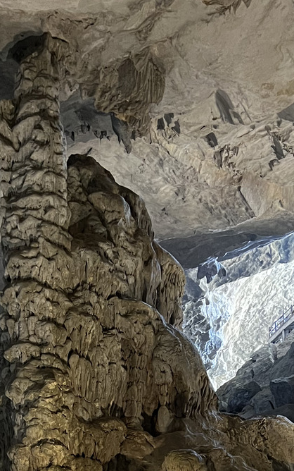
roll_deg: +0.8
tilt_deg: +8.7
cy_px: 555
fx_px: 845
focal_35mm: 66
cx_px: 151
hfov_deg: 19.7
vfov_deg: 27.6
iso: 640
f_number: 1.5
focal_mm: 5.7
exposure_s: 1/27
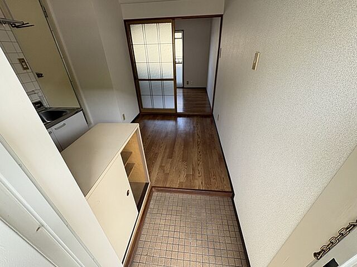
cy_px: 134
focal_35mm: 14
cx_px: 178
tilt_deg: -30.8
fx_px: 144
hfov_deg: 102.1
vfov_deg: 85.7
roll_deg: +2.1
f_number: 2.2
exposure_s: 1/99
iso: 64
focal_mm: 2.22
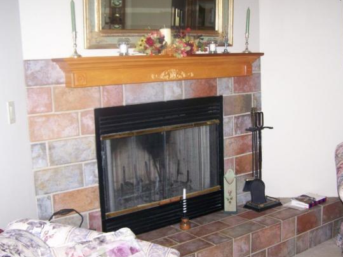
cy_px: 120
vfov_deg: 32.2
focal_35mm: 45
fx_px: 446
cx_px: 183
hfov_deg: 42.1
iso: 160
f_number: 2.8
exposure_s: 1/60
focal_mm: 6.3
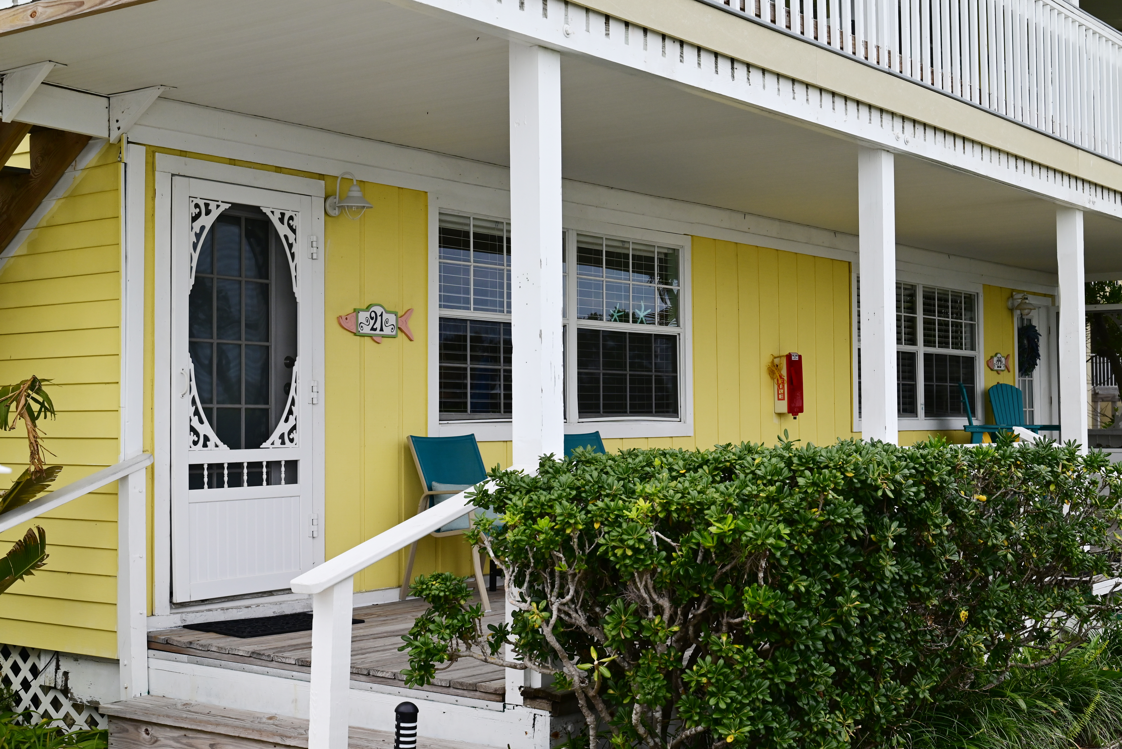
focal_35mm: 49
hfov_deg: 40.3
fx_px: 1528
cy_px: 374
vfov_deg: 27.5
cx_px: 561
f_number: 9
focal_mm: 49
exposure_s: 1/640
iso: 800
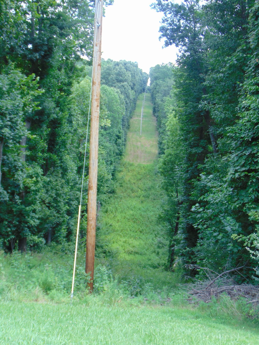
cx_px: 130
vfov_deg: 32.2
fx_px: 599
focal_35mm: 60
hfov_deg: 24.4
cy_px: 172
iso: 80
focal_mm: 10.8
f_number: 3.6
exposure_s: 1/100
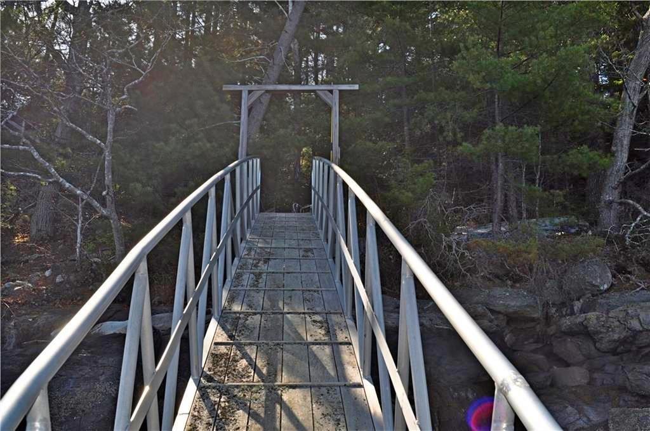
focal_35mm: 38
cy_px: 216
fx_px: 676
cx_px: 325
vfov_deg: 35.4
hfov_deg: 51.4
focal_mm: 25
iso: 200
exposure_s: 1/200
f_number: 11
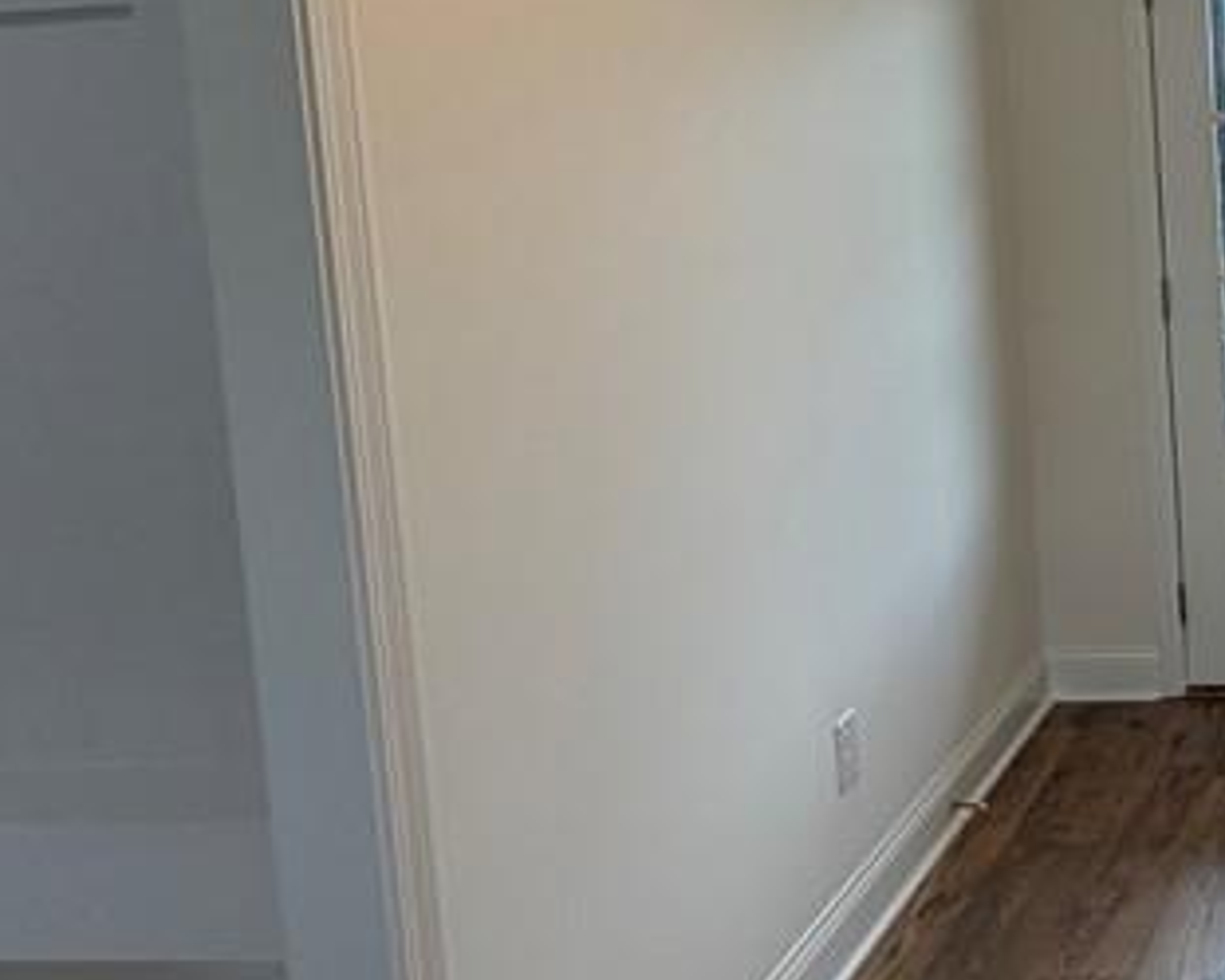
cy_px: 299
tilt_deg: -4.7
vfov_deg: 33.1
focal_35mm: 45
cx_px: 1312
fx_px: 1632
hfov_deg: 35.7
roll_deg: +2.0
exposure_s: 1/120
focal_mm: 2.22
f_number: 2.2
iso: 125
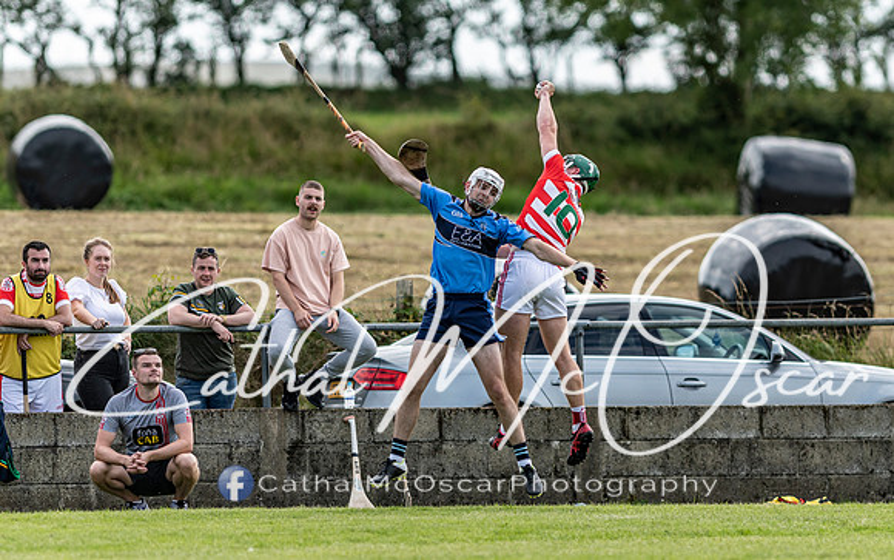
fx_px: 13726
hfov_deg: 3.7
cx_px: 534
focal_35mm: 563
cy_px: 319
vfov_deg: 2.3
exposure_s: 1/1600
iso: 160
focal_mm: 300
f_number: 2.8
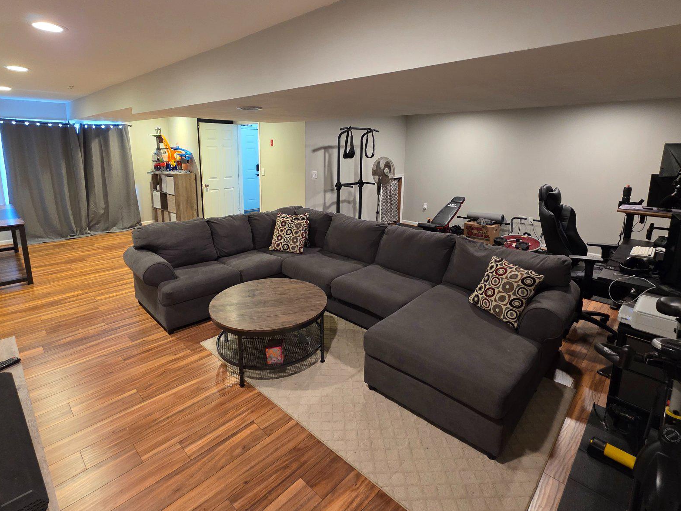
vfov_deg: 74.2
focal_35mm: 17
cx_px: 339
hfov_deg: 91.0
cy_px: 214
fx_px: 334
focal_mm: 2.2
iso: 400
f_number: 1.9
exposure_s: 1/60
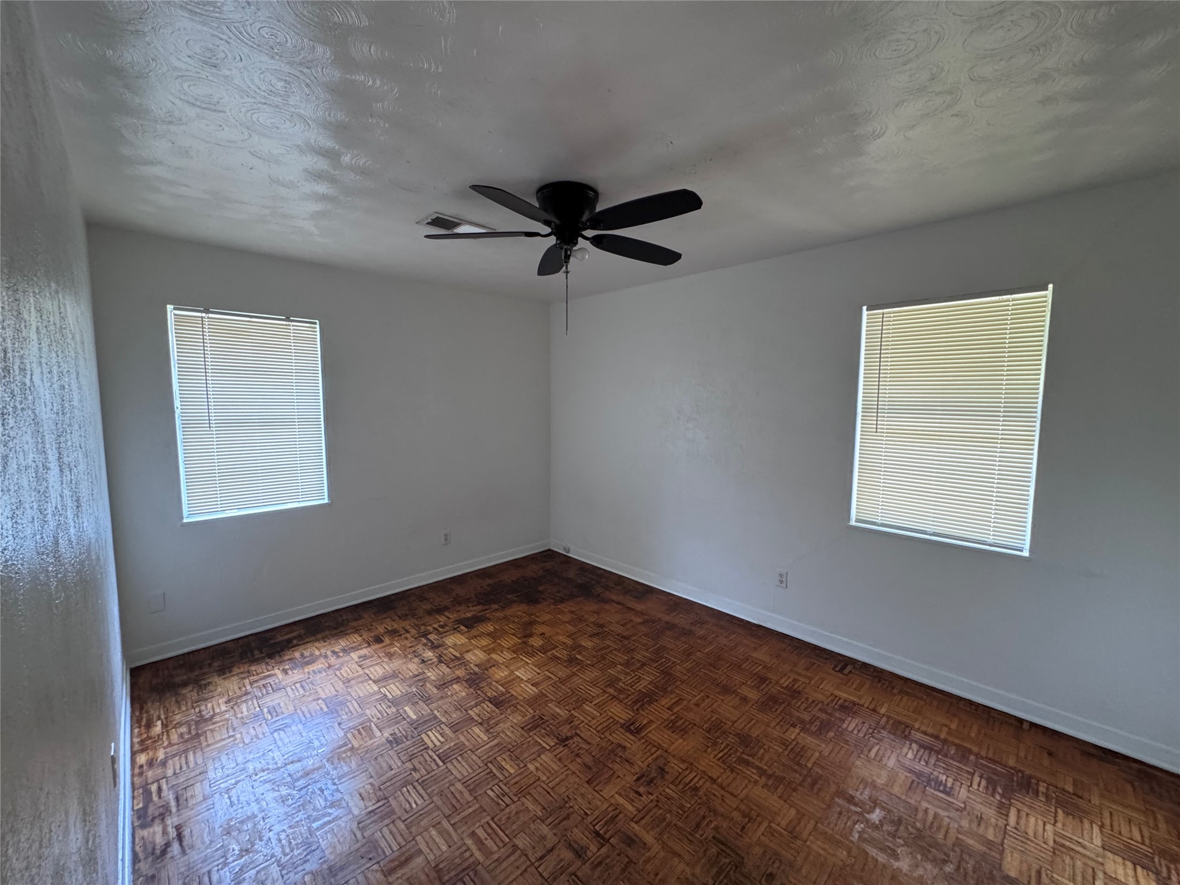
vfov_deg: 85.7
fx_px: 477
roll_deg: -0.8
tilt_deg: -5.7
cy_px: 442
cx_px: 590
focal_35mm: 14
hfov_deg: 102.1
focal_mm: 2.22
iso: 400
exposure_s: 1/60
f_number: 2.2
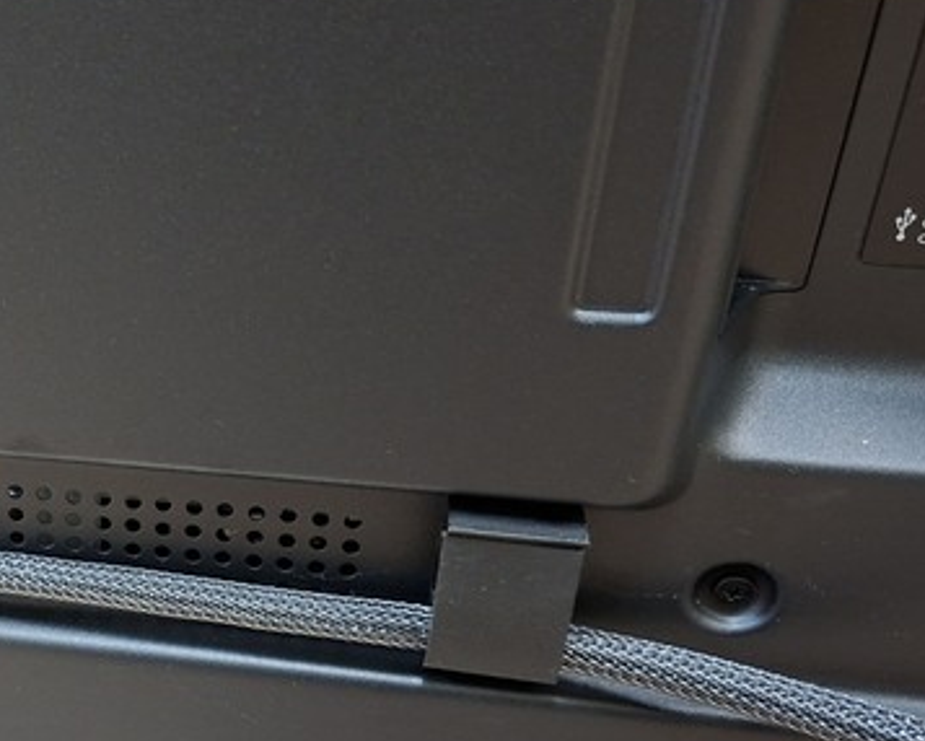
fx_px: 1342
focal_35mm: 49
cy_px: 470
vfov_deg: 30.7
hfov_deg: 33.8
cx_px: -54
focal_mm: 5.54
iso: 800
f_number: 1.8
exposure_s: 1/24
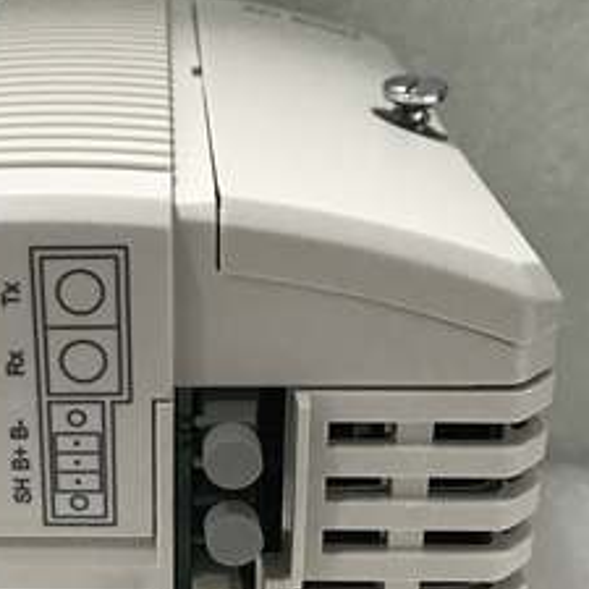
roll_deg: +1.9
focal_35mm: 66
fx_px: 1271
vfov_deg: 26.1
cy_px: 348
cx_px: 94
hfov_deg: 25.5
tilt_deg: -23.2
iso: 40
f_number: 1.8
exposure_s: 1/25
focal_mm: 3.99
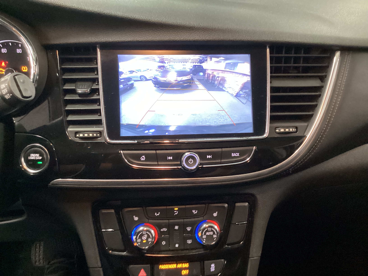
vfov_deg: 45.4
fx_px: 330
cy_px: 138
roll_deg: -2.4
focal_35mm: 31
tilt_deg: -32.0
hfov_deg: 58.4
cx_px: 184
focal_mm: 3.3
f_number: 2.4
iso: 400
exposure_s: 1/25
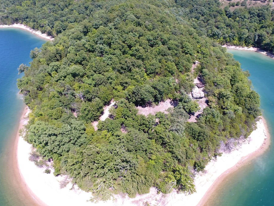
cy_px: 100
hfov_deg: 73.8
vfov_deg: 58.9
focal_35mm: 23
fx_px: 182
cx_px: 147
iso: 100
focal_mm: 3.61
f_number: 2.8
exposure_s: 1/364
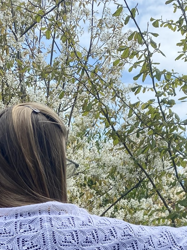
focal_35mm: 63
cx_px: 95
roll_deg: +1.5
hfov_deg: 23.3
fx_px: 454
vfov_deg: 27.4
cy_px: 292
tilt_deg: -6.1
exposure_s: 1/884
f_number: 1.8
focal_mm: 4.25
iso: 32
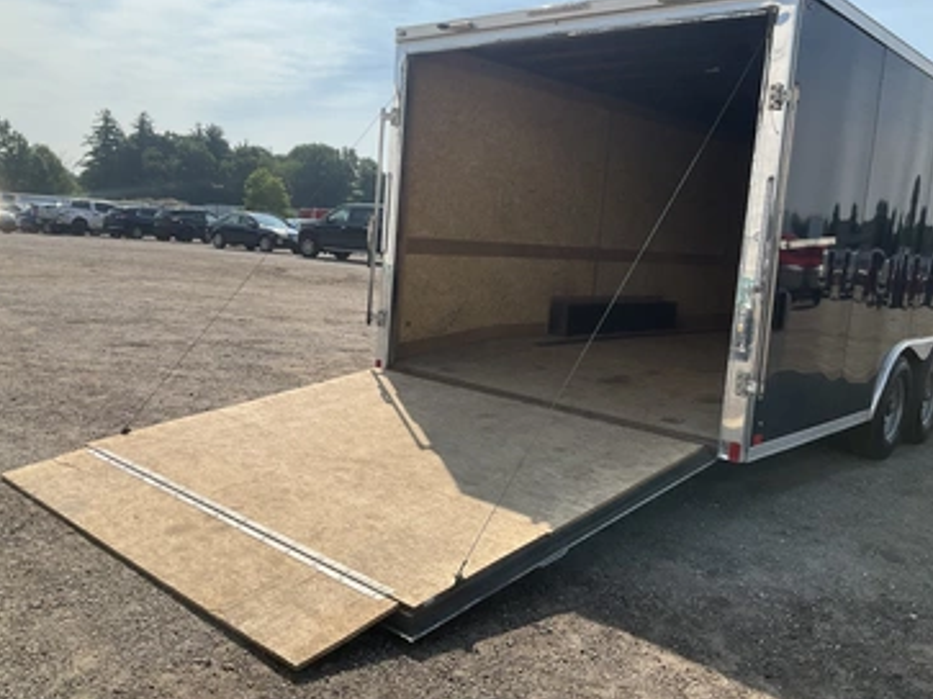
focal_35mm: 32
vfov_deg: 44.1
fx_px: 862
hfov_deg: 56.8
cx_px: 429
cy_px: 342
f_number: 1.8
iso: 25
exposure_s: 1/2320
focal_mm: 3
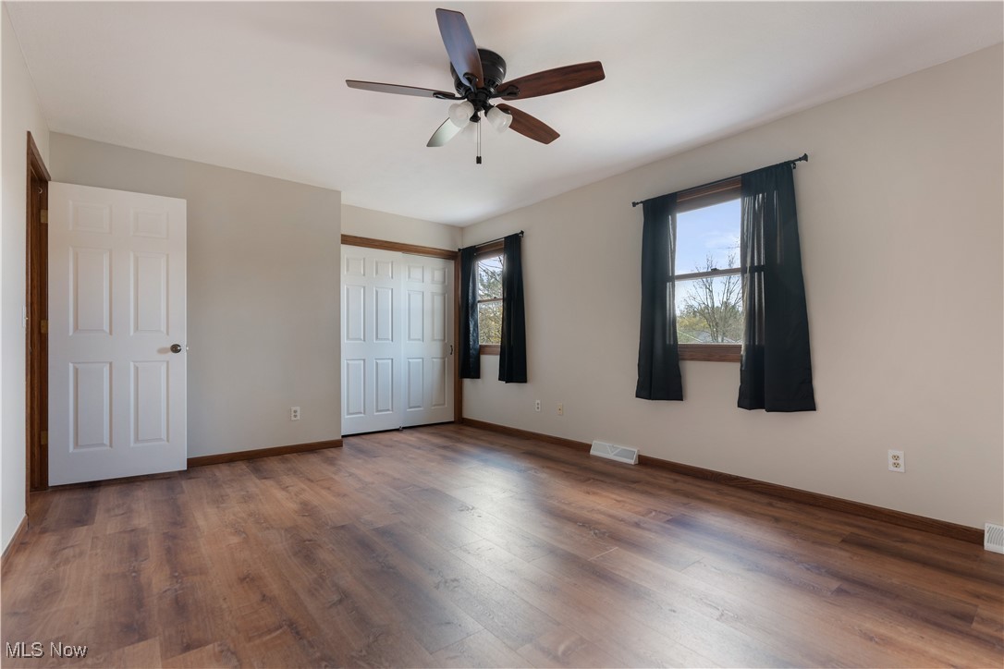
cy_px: 334
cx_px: 502
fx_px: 474
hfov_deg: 93.3
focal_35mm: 17
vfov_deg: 70.4
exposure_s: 1/5
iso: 640
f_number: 4
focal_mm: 17
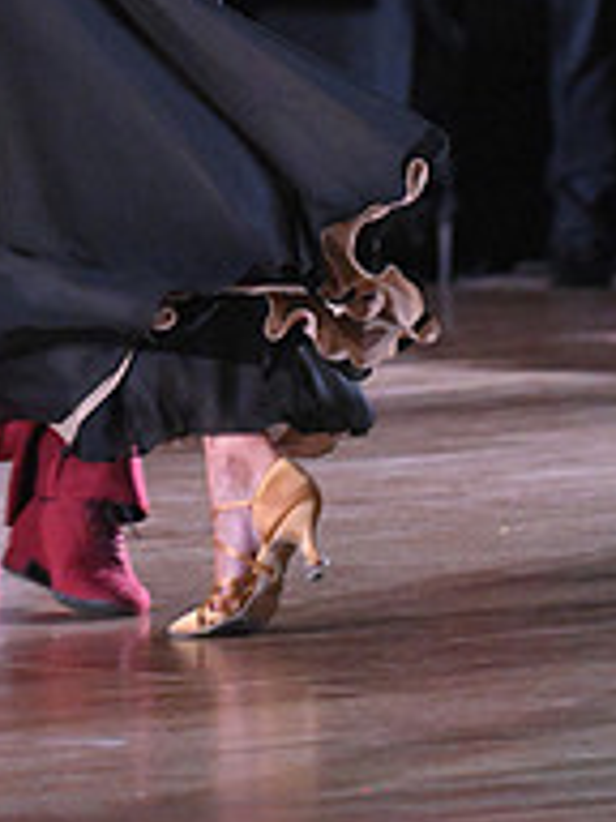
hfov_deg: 2.6
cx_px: -83
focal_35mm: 582
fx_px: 13809
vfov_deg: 3.4
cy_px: -385
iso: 6400
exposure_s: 1/400
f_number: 5.6
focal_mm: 200
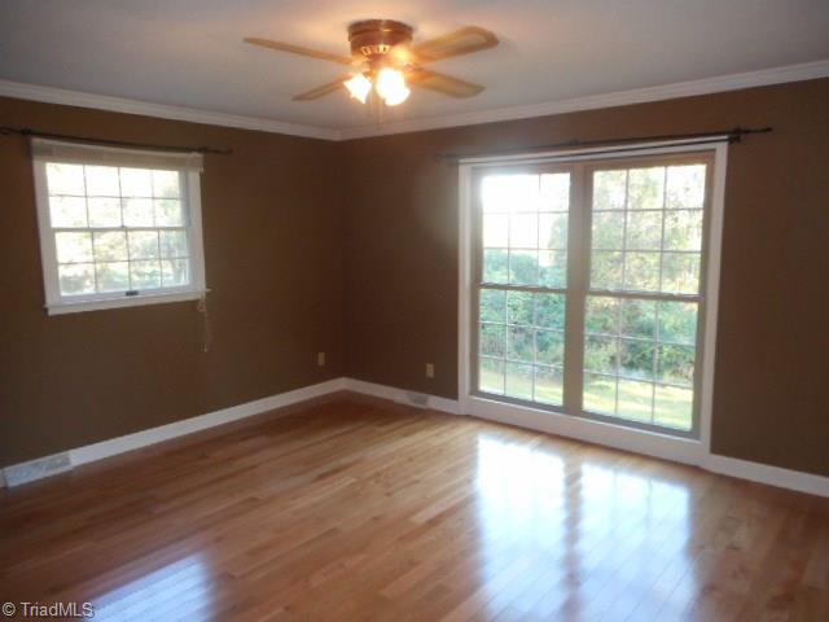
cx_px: 414
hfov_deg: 69.4
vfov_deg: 54.9
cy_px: 311
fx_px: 599
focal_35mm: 25
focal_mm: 4.5
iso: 320
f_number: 3.7
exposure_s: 1/25
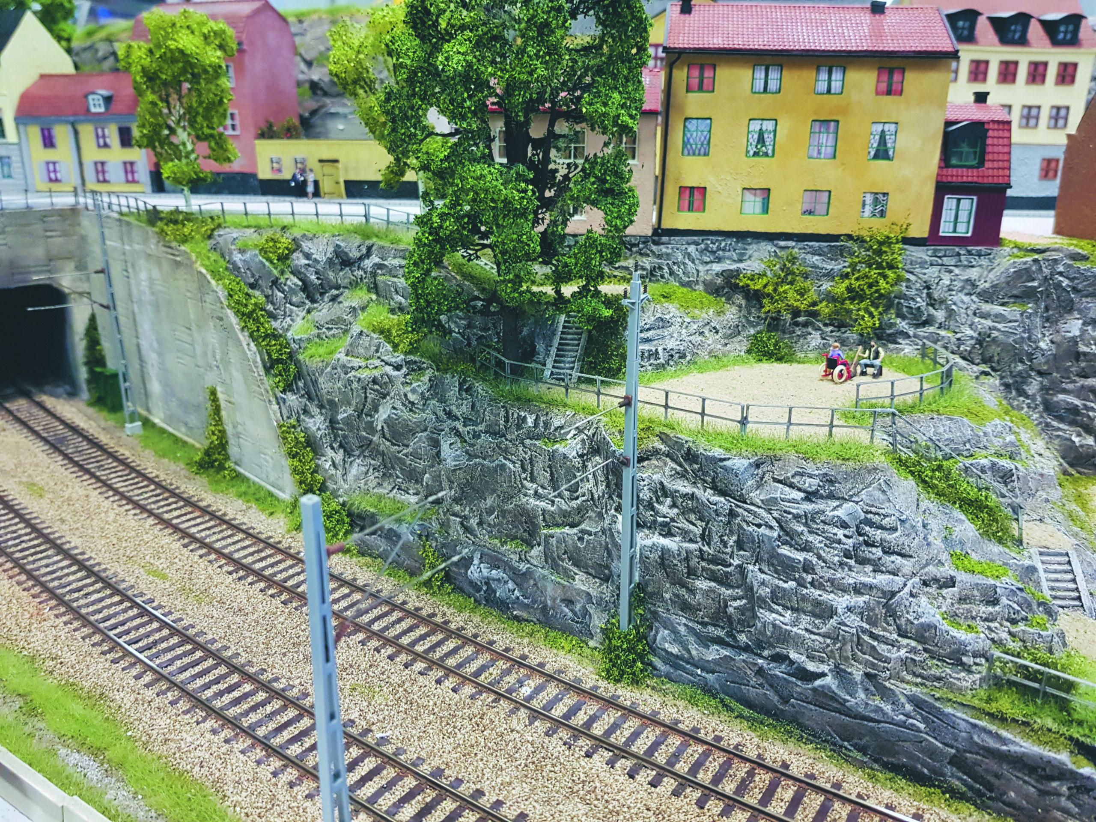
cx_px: 548
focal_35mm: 26
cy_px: 411
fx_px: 823
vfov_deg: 53.1
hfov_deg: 67.3
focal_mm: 4.3
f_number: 1.7
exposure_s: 1/50
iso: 200
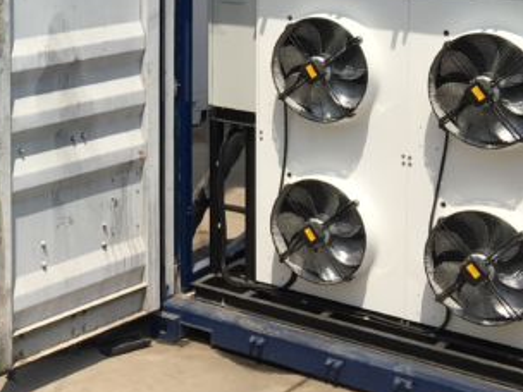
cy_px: -46
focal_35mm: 82
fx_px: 1239
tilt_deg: -5.2
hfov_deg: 23.2
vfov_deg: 17.4
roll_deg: -0.6
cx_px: 53
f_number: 2.2
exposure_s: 1/1923
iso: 25
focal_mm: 4.15
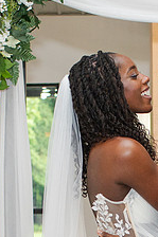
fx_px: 1174
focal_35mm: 178
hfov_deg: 7.7
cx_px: 139
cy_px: 332
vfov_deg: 11.2
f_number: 3.2
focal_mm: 35
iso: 800
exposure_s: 1/200
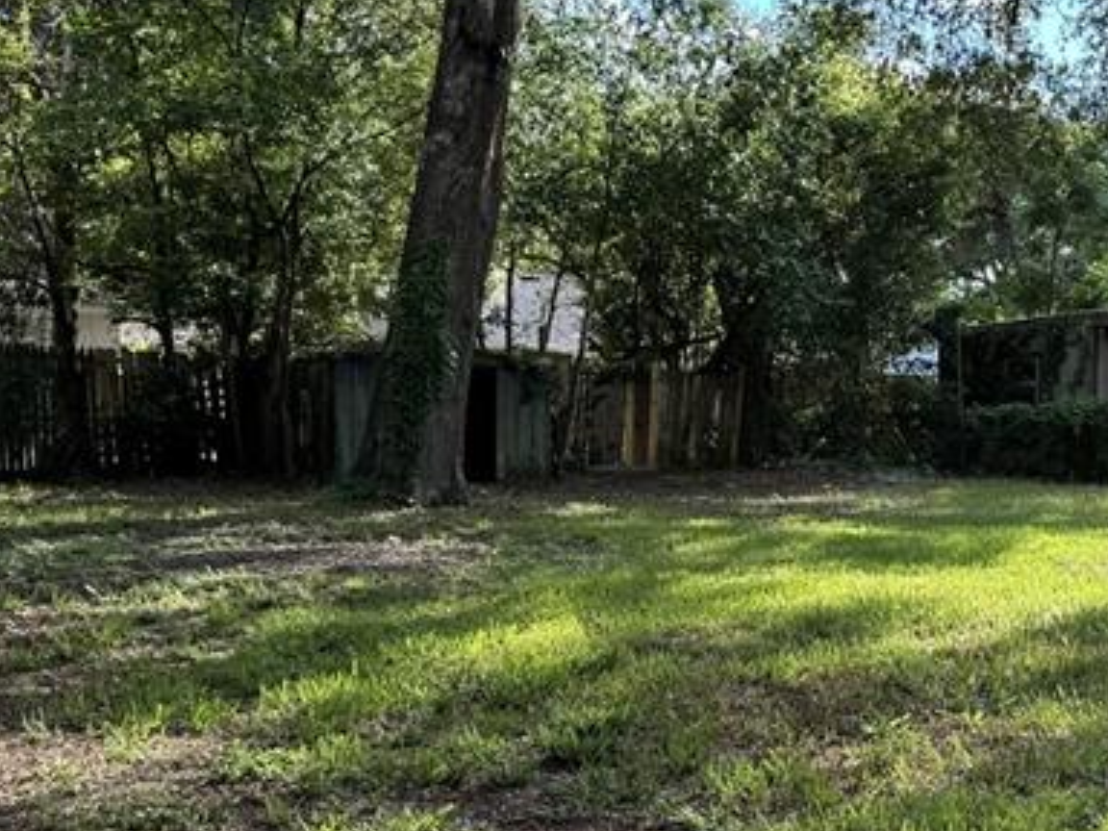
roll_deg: -1.3
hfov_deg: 29.1
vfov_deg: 22.9
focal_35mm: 64
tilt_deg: -3.2
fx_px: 2049
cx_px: 981
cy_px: 516
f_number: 1.78
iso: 80
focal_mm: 6.76
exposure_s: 1/572
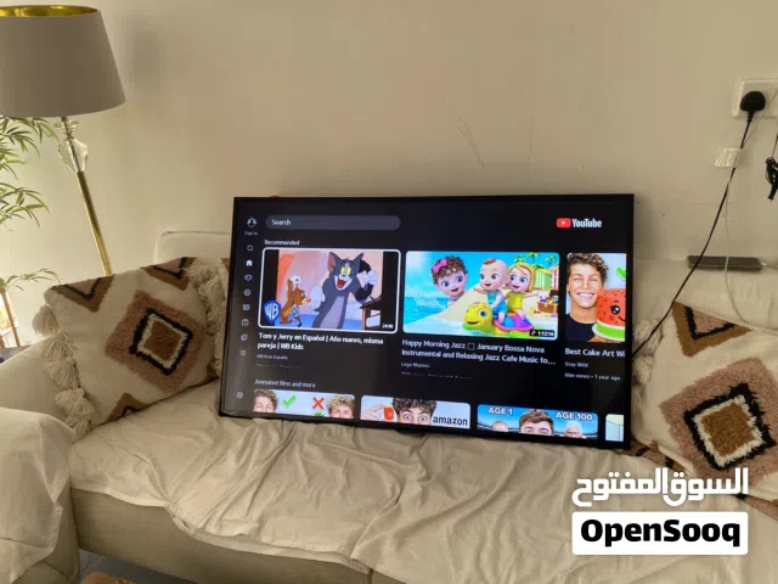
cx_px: 389
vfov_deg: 53.1
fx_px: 584
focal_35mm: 26
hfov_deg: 67.3
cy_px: 292
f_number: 1.8
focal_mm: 4.25
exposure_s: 1/75
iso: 80
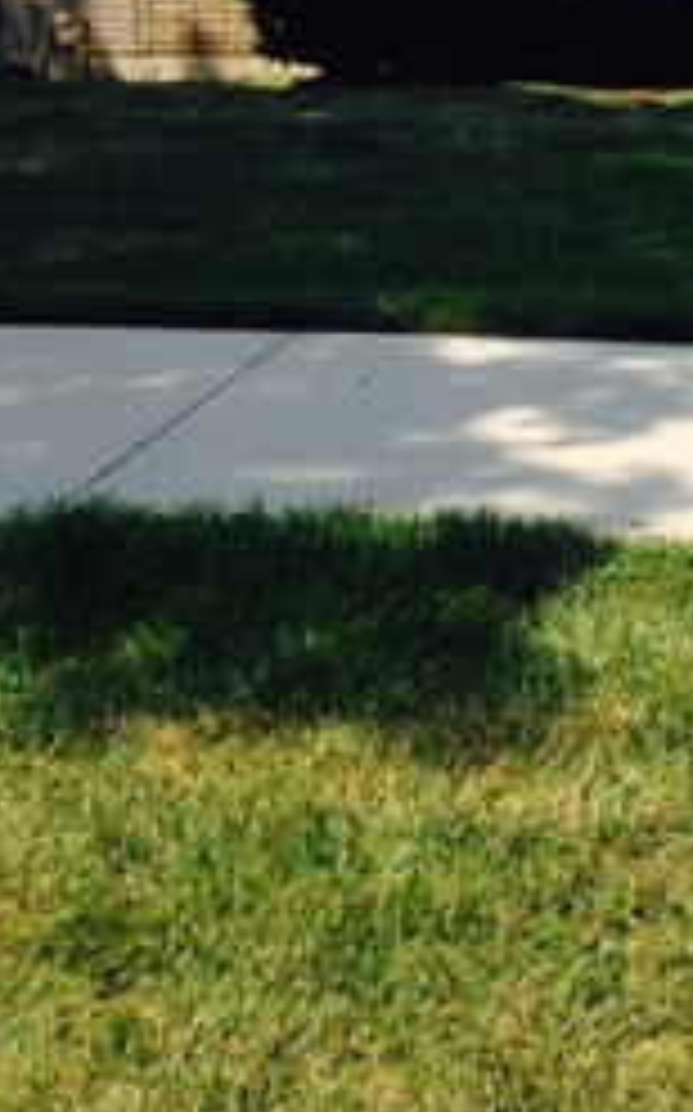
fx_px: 2058
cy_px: 153
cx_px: 576
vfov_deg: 29.2
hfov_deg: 18.9
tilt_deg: -7.9
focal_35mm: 68
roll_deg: -1.2
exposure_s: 1/1178
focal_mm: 4.12
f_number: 2.4
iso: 50
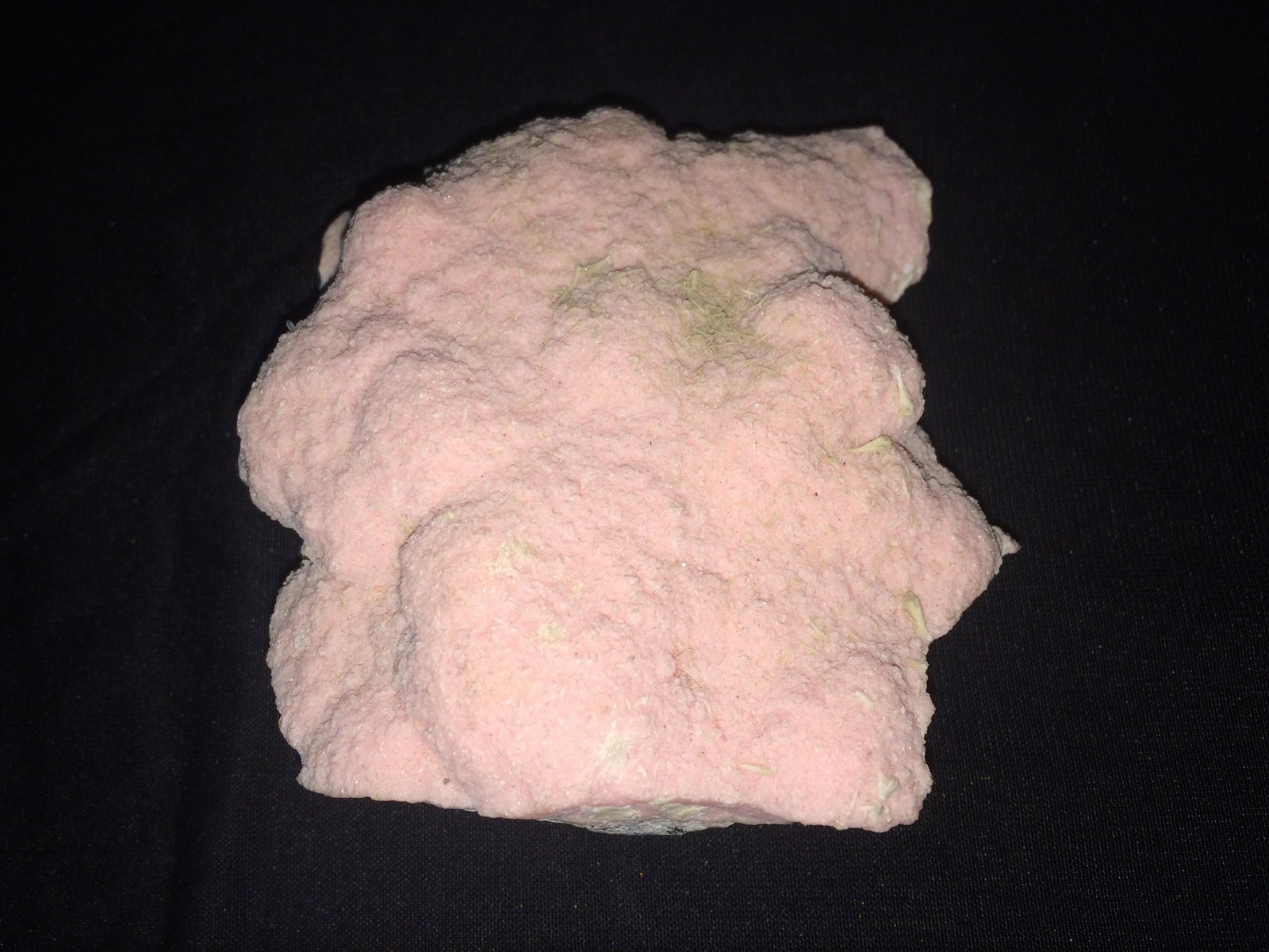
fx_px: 1063
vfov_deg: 48.2
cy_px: 476
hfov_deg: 61.7
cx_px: 634
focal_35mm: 29
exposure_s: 1/410
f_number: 2.2
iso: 32
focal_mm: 4.15
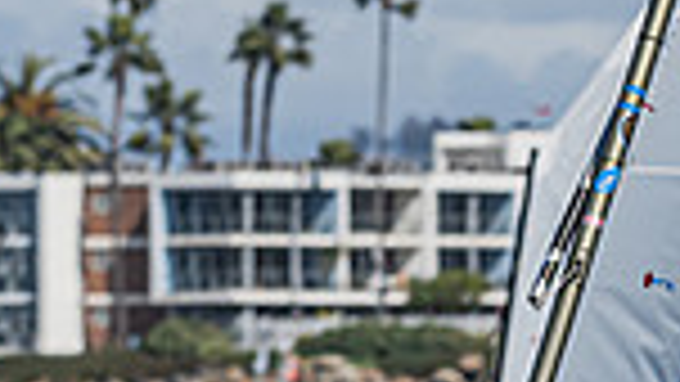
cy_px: 745
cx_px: -362
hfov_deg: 2.2
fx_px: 17439
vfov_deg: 1.3
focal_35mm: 967
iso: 320
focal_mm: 180
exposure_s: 1/1000
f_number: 9
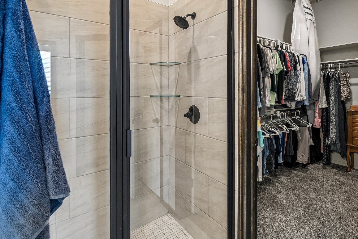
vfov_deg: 66.8
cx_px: 180
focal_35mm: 18
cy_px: 96
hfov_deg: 90.0
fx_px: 179
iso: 200
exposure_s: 1/40
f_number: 6.3
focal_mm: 10
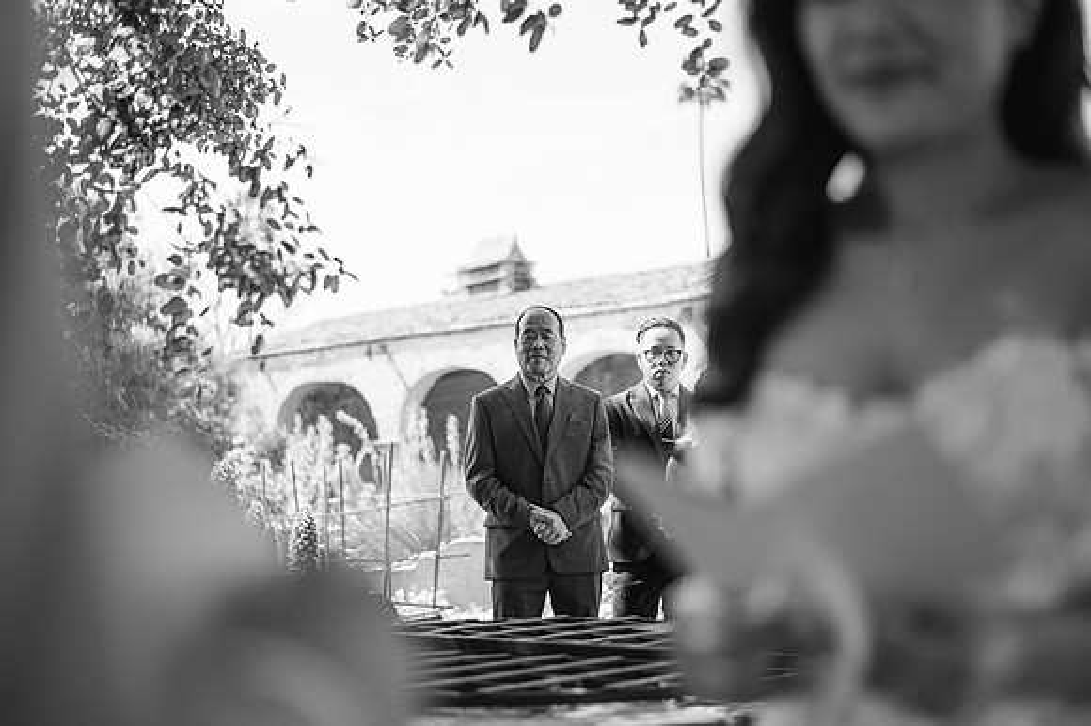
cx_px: 530
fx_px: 1589
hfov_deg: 37.9
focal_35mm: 52
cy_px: 362
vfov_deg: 25.7
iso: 100
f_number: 1.8
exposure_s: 1/1600
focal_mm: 50
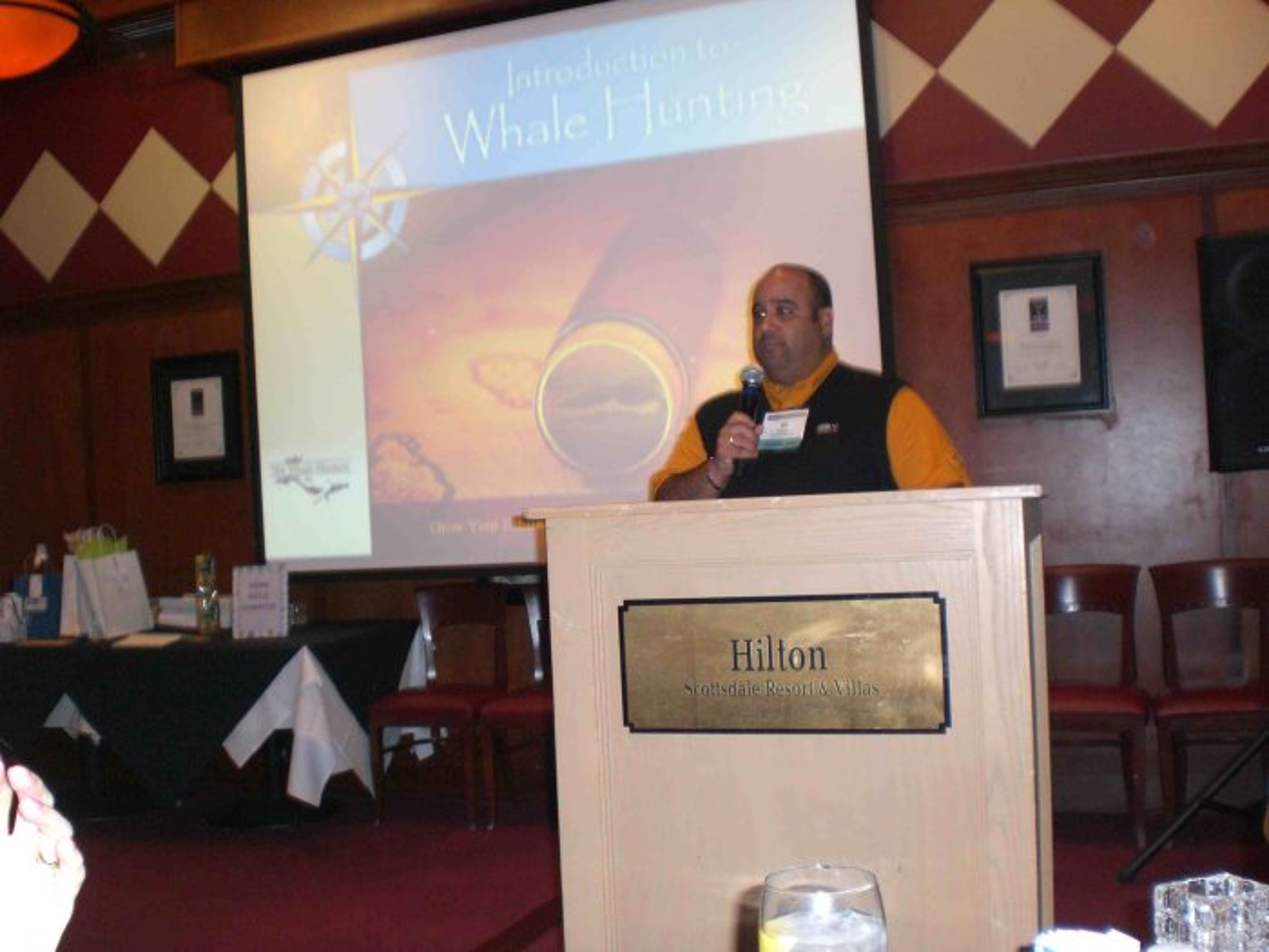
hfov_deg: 49.0
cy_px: 476
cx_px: 634
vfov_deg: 37.7
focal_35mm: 38
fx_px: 1393
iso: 200
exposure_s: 1/60
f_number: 3.1
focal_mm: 6.3
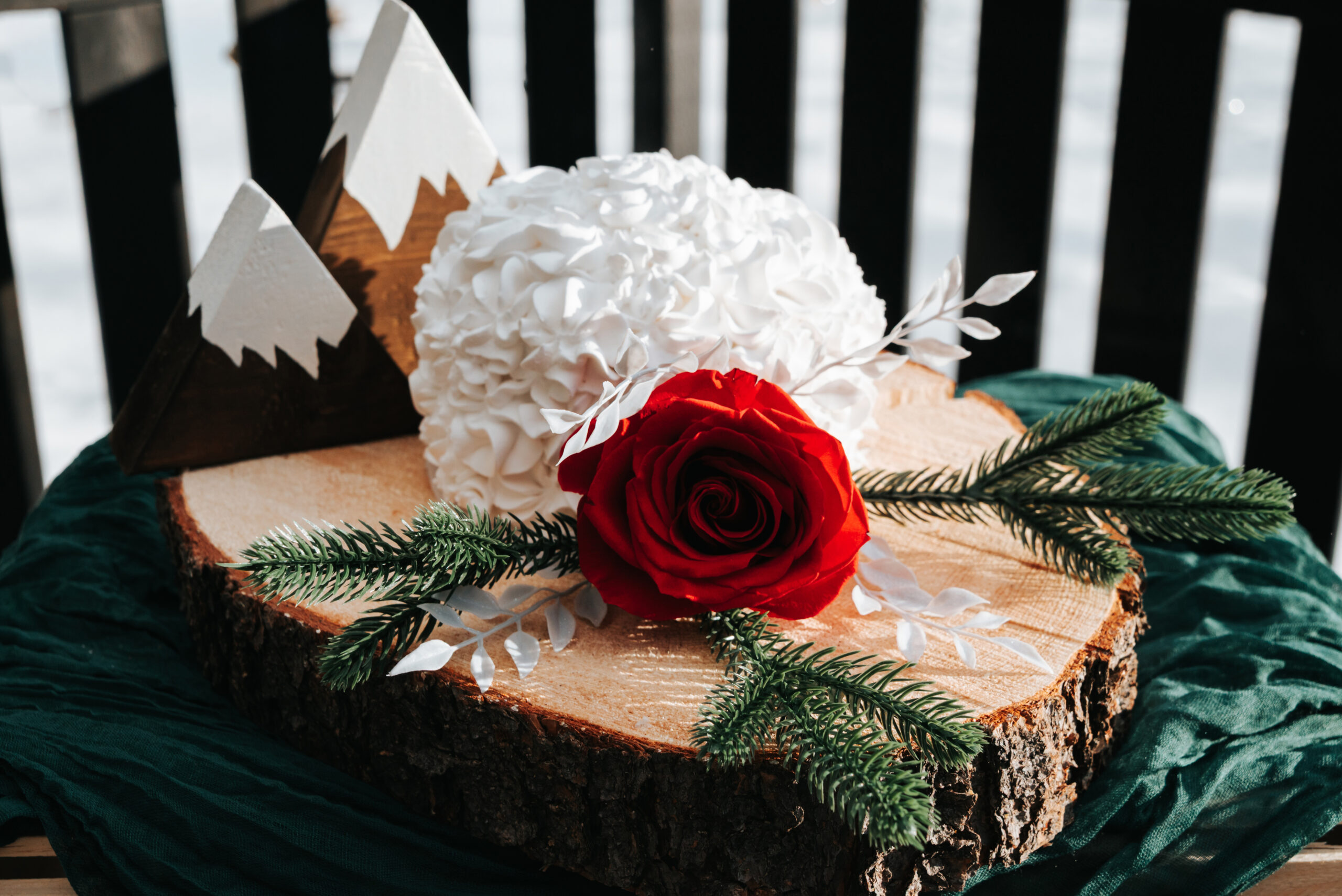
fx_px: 1865
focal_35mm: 50
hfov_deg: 39.6
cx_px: 671
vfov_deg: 27.0
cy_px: 448
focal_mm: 50
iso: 400
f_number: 10
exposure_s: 1/800
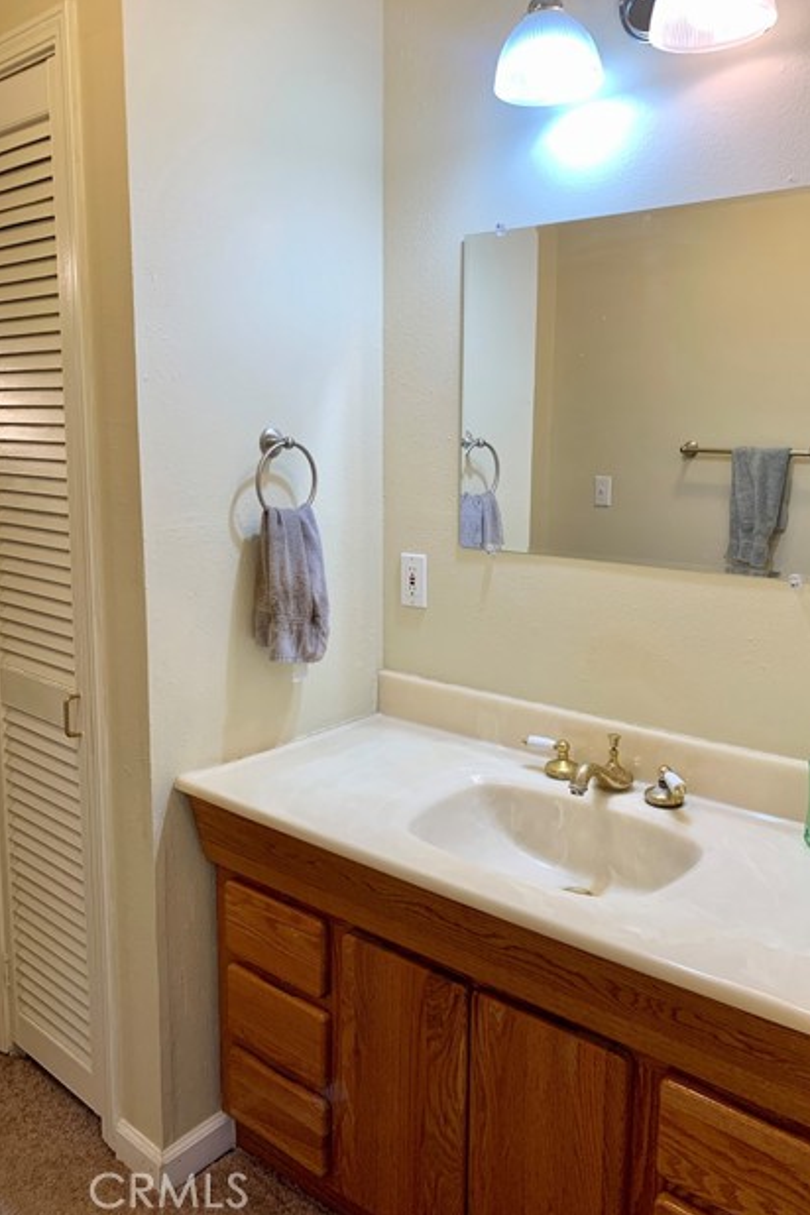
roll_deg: -0.8
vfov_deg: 65.5
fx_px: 945
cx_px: 433
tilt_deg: -9.2
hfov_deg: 46.4
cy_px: 590
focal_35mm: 28
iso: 64
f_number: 1.8
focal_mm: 4.25
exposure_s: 1/120
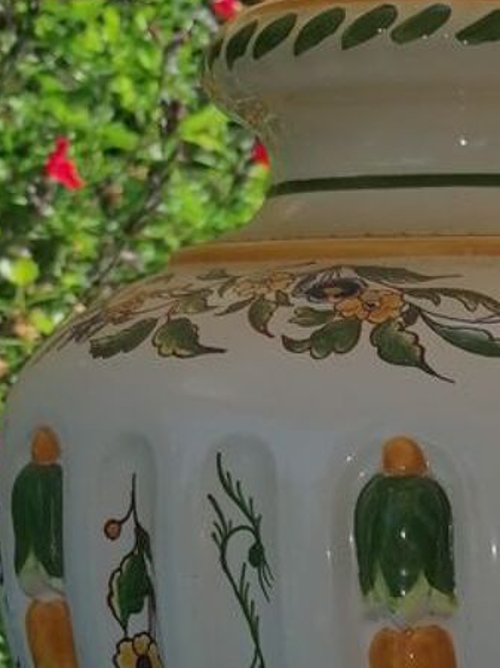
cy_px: 755
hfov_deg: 17.4
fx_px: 1542
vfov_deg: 22.8
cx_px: 625
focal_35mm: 80
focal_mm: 4.75
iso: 50
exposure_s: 1/729
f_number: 1.8
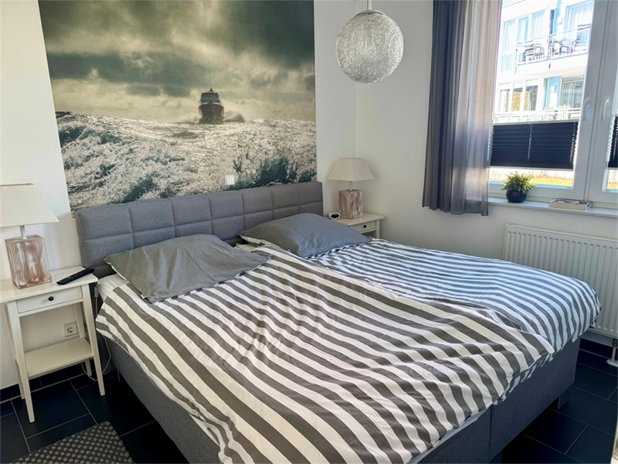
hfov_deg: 71.6
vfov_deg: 56.8
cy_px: 232
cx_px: 309
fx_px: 428
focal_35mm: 24
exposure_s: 1/121
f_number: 1.78
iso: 100
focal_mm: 6.76
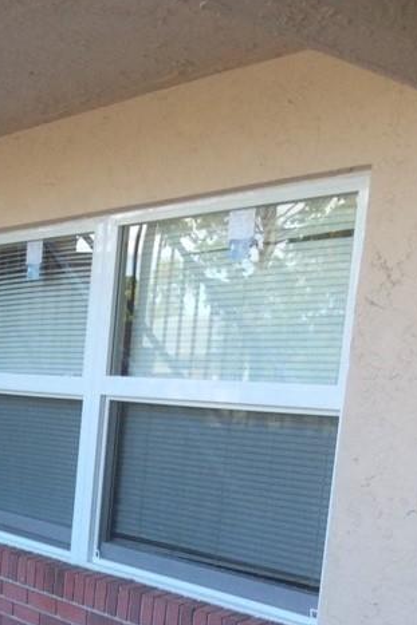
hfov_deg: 17.9
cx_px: -59
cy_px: 585
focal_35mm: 73
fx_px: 1269
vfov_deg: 26.6
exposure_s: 1/129
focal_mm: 3.3
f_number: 2.4
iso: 32
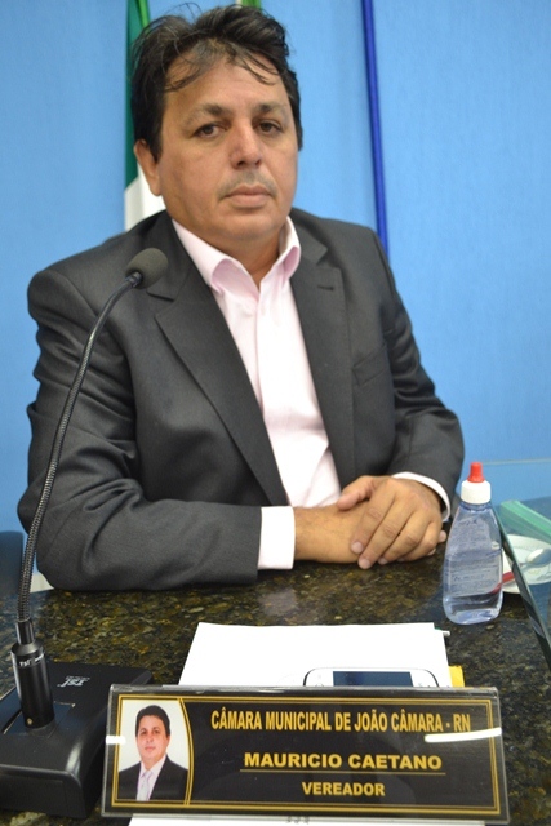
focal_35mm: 27
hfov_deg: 48.0
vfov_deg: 67.4
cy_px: 413
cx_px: 276
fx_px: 619
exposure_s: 1/15
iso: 400
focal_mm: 18
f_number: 4
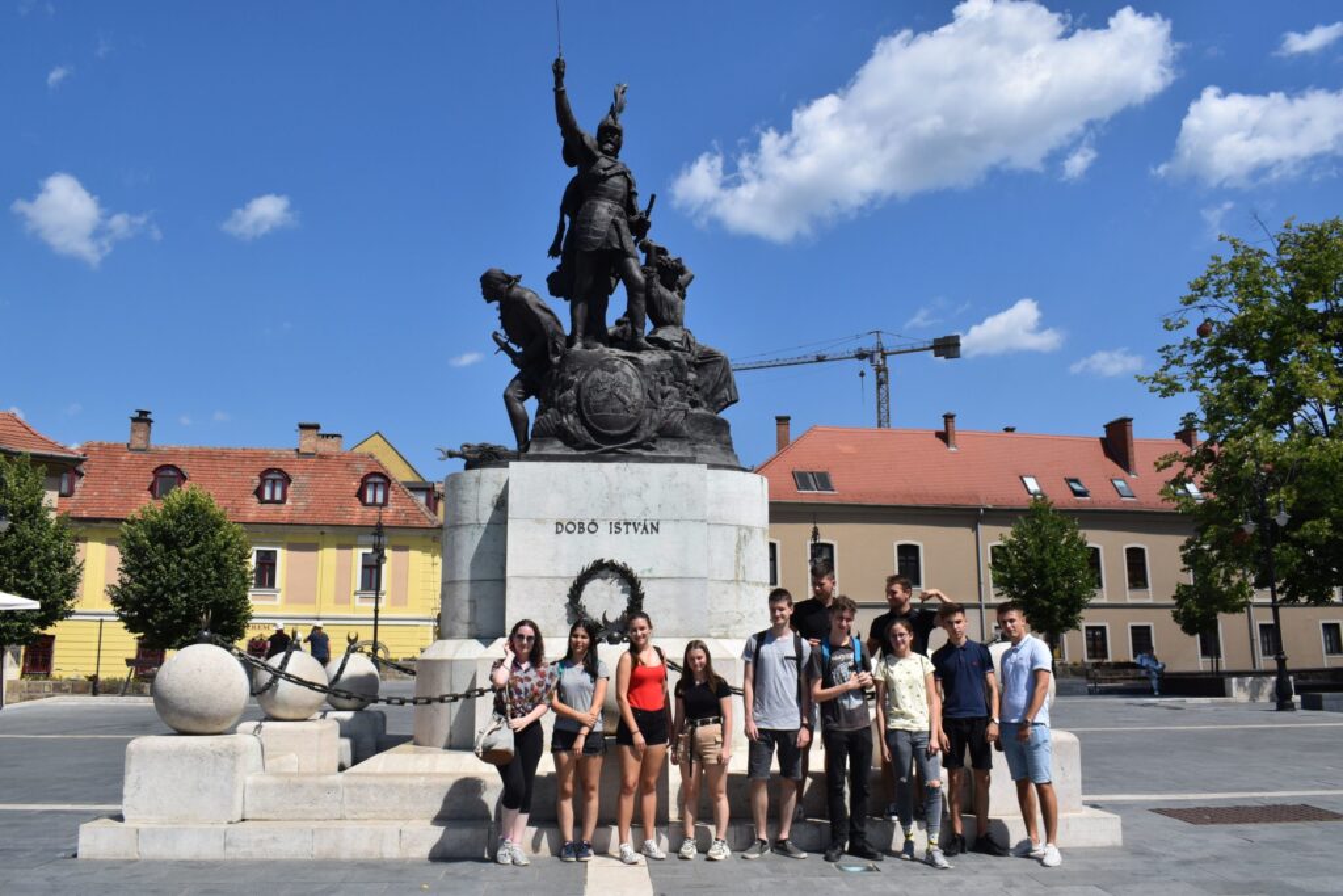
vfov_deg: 43.6
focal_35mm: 30
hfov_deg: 61.9
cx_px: 672
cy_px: 448
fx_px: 1119
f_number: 11
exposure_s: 1/500
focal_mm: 20
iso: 200
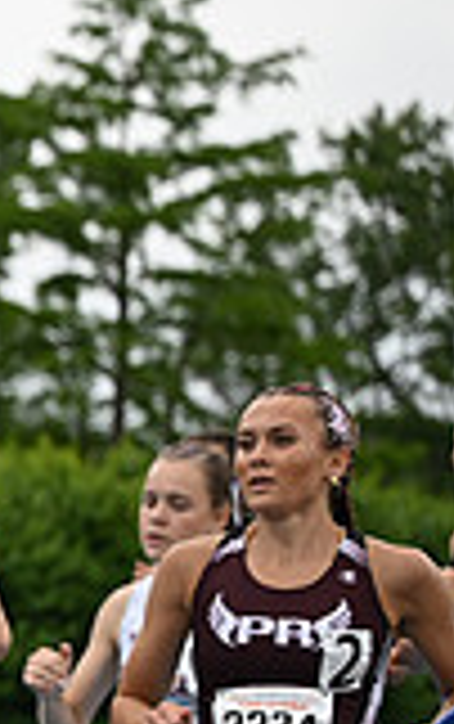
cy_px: 681
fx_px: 5074
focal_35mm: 257
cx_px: -845
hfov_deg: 4.9
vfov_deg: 8.1
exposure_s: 1/3200
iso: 250
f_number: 2.8
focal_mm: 70
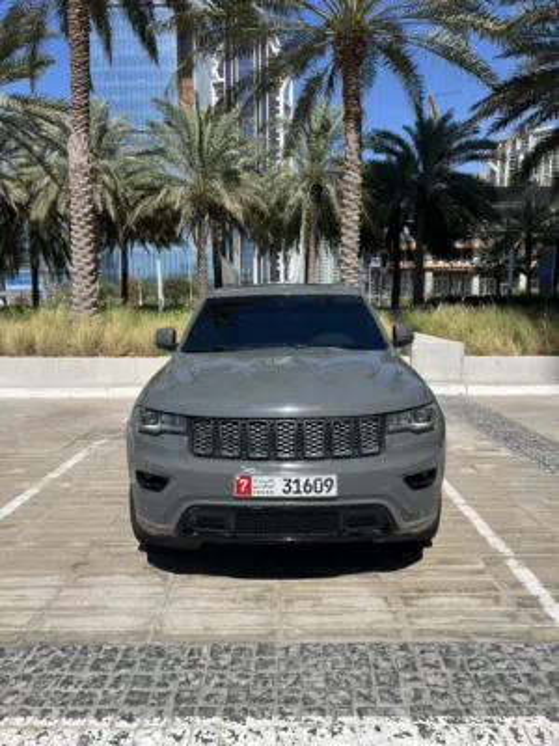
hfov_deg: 53.1
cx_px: 280
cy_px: 373
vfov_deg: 67.3
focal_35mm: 26
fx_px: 560
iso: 50
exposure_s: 1/5319
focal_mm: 5.7
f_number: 1.5
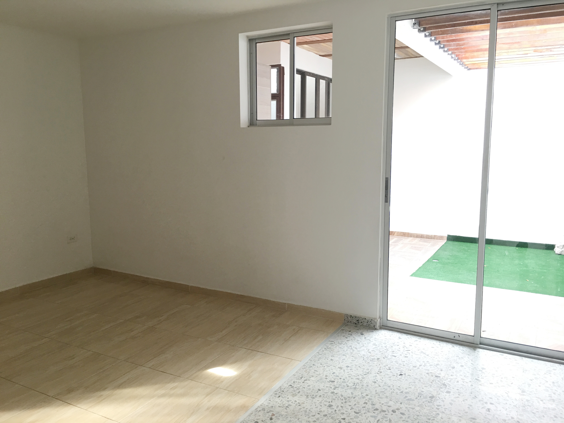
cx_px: 282
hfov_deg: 61.7
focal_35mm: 29
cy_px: 212
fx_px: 472
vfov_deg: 48.2
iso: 25
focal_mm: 4.15
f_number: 2.2
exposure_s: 1/15
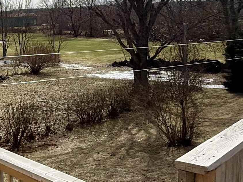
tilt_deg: -5.5
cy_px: 67
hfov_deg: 35.2
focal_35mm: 51
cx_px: 23
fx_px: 358
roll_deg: -1.2
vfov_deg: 28.4
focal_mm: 2.22
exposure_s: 1/8696
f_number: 2.2
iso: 125
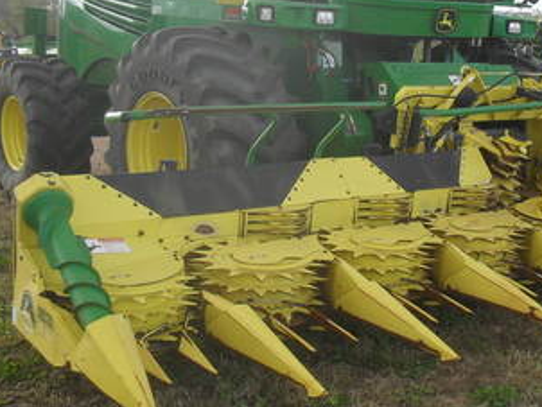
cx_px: 449
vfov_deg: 23.3
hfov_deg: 29.8
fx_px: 987
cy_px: 213
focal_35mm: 63
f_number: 3.2
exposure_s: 1/250
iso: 100
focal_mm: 6.3
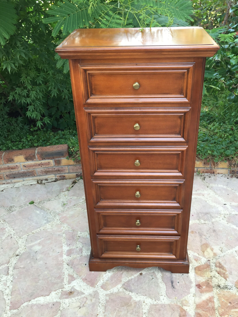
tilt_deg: -31.0
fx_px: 303
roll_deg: -1.4
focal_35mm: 33
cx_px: 130
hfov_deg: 42.9
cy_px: 149
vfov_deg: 55.3
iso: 40
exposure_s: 1/60
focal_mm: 4.15
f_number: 2.2
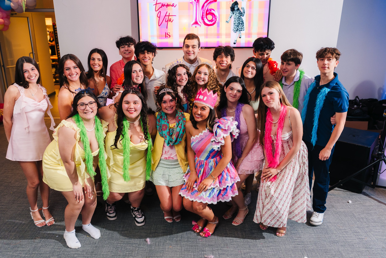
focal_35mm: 28
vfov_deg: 46.4
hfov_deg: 65.4
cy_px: 129
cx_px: 193
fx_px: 300
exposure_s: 1/250
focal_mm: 28
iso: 800
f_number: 2
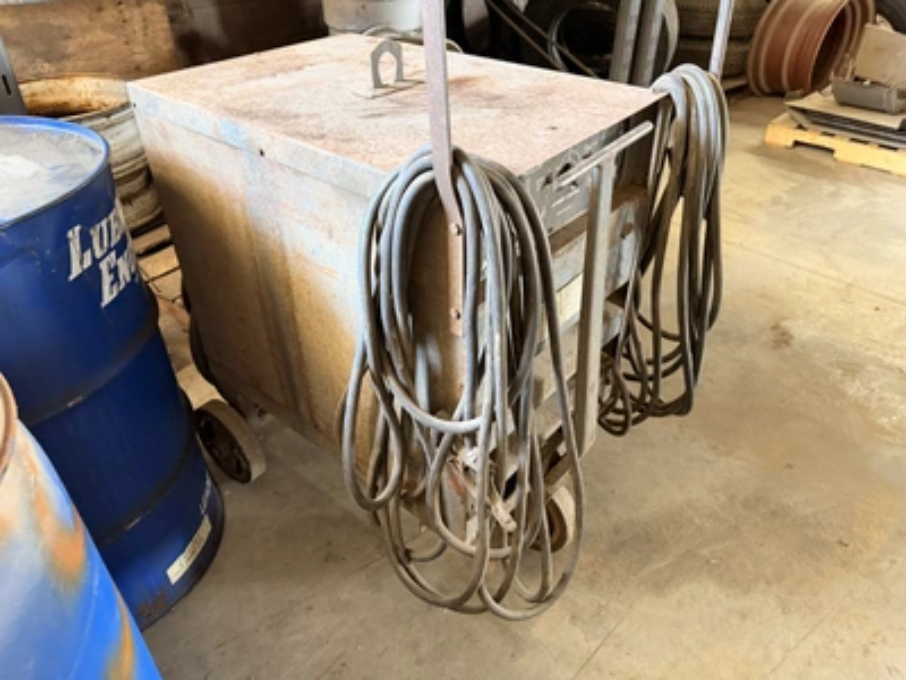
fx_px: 628
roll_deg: +0.0
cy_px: 340
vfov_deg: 56.8
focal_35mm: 24
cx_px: 453
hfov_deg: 71.6
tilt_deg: -28.3
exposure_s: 1/60
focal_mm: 6.76
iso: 640
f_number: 1.78
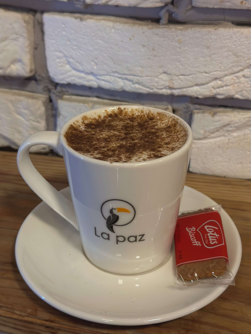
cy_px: 167
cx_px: 126
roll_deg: +0.9
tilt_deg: -30.6
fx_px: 464
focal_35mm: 48
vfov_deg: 39.7
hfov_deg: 30.3
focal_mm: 6.86
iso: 320
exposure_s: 1/50
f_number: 1.78
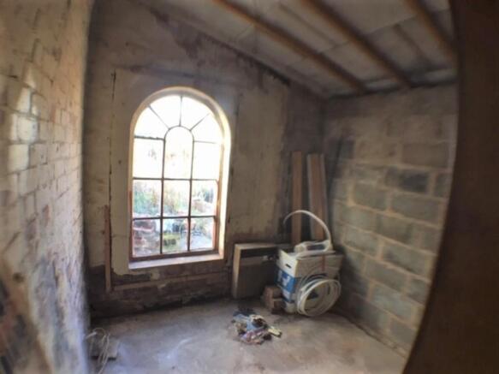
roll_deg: -4.9
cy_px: 187
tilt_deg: -6.8
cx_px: 250
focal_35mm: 29
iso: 32
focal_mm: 4.15
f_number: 2.2
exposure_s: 1/17
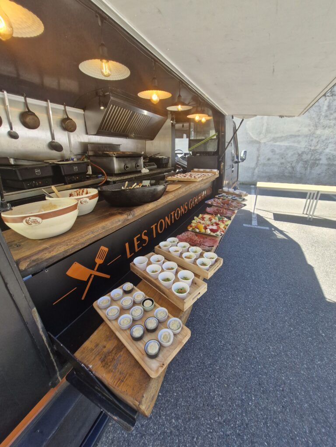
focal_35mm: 13
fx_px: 168
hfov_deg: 89.9
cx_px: 168
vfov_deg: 106.2
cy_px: 224
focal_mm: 1.74
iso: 50
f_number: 2.2
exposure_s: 1/200
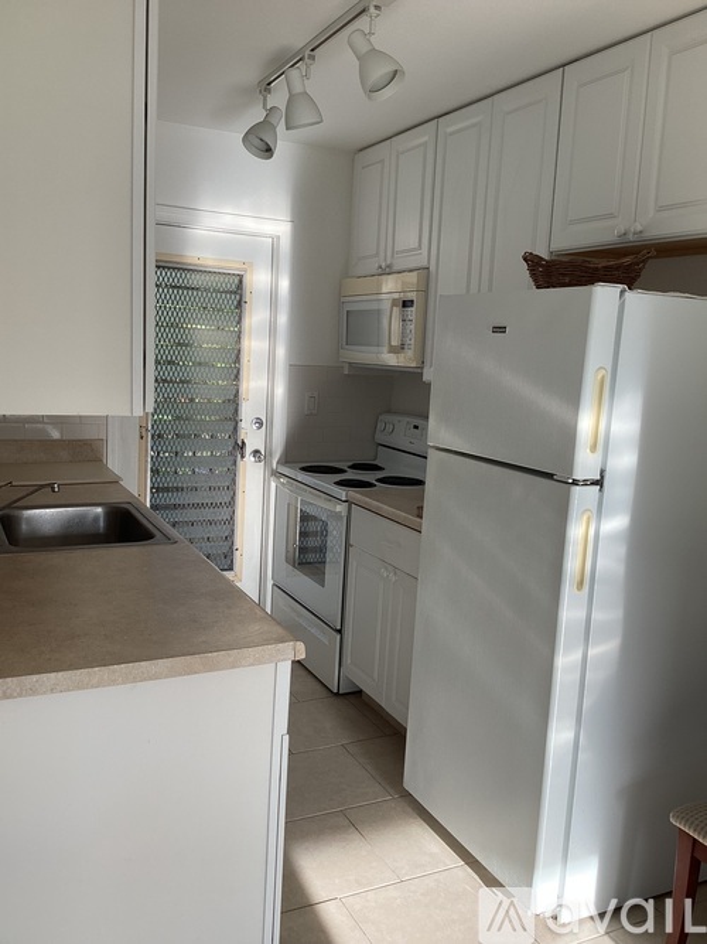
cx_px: 354
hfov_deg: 45.4
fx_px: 844
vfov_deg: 58.4
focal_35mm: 31
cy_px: 472
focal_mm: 3.3
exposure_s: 1/188
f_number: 2.4
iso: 25
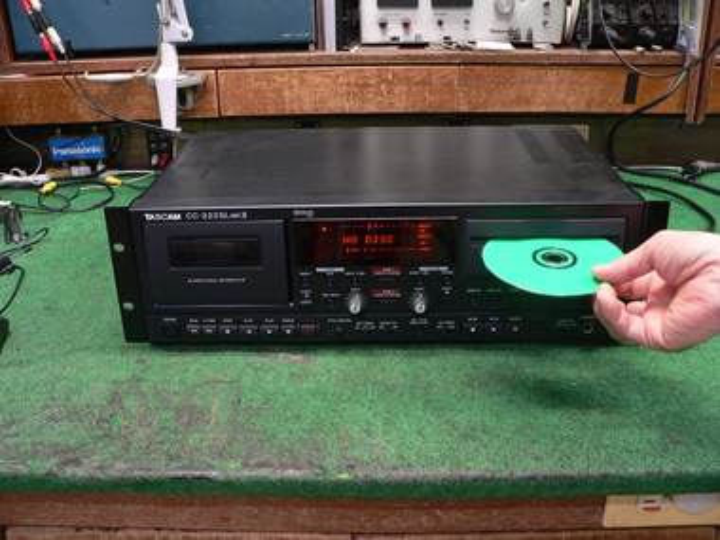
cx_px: 360
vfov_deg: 39.7
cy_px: 270
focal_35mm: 36
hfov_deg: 51.4
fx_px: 749
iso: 200
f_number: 2.8
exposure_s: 1/13
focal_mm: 6
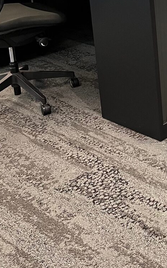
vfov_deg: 26.3
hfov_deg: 16.4
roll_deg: +1.5
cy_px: -5
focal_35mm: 74
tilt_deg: -13.2
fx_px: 539
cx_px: 231
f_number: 1.6
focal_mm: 5.1
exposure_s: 1/50
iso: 200
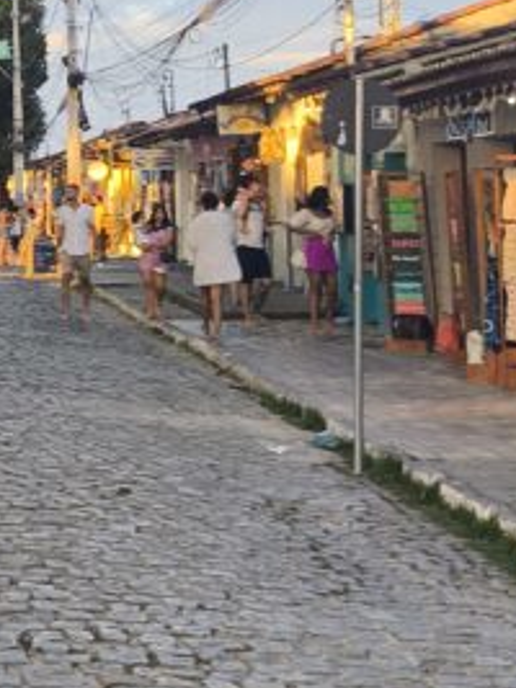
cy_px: 5
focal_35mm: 96
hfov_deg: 14.5
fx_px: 1910
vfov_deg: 19.9
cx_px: -233
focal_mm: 4.71
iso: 50
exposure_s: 1/211
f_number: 1.7
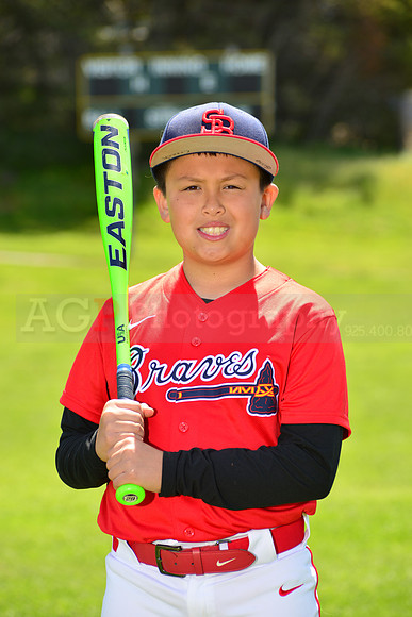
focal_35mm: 170
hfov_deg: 8.1
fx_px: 2916
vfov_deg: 12.1
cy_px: 308
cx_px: 206
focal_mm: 170
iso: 200
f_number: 8
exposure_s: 1/250
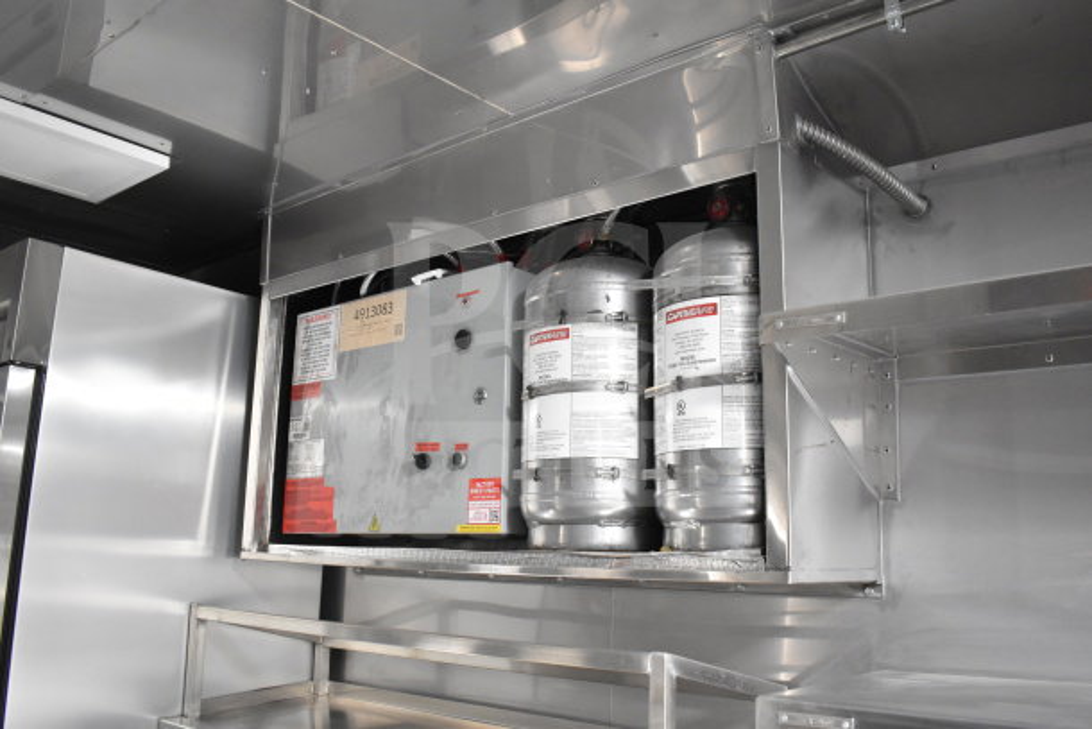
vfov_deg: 41.7
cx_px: 546
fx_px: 956
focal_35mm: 32
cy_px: 364
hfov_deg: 59.5
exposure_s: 1/30
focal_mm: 21
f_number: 3.8
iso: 2500
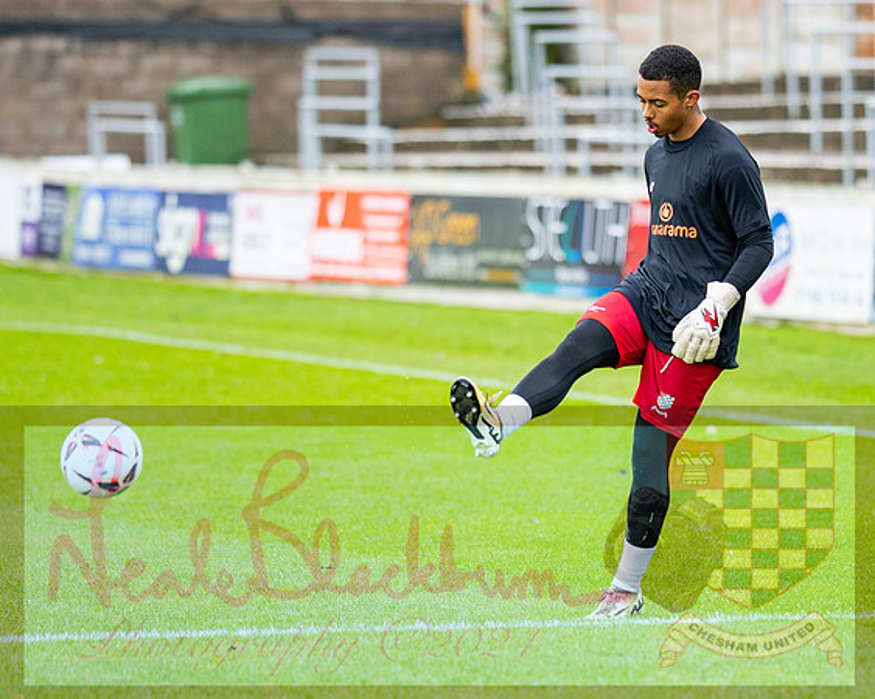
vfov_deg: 5.1
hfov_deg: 6.3
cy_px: 436
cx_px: 616
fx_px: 7905
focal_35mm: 305
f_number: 1.8
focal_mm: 135
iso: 400
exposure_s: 1/2000
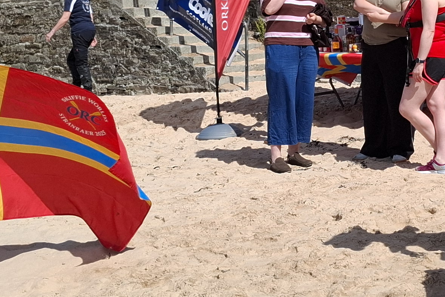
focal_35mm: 83
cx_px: 348
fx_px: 1026
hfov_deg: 24.1
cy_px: -7
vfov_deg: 16.1
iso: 50
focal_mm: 5.54
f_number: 1.8
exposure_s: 1/2232
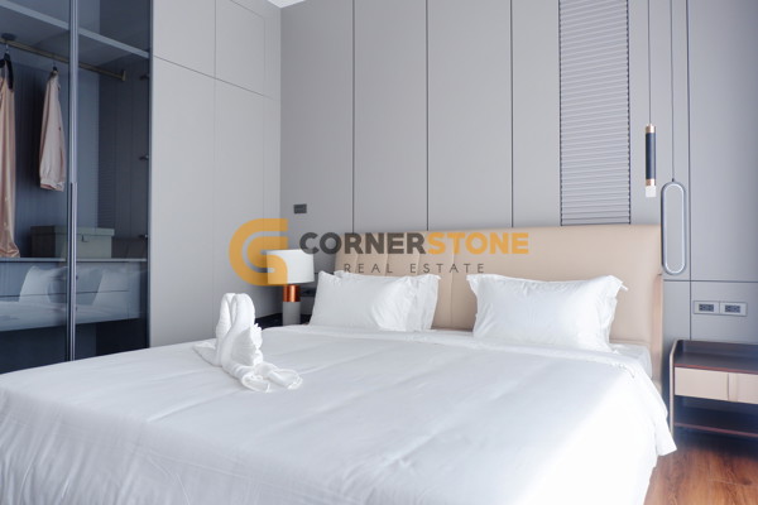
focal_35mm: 24
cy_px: 252
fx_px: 505
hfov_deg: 73.7
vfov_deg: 53.1
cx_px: 379
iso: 200
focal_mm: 16
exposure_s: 1/125
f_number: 3.5
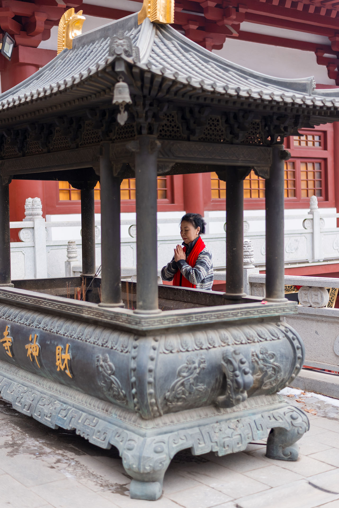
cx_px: 170
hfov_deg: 27.0
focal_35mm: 50
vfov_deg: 39.6
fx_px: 705
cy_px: 254
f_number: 1.8
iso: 160
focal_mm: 50
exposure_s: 1/1000
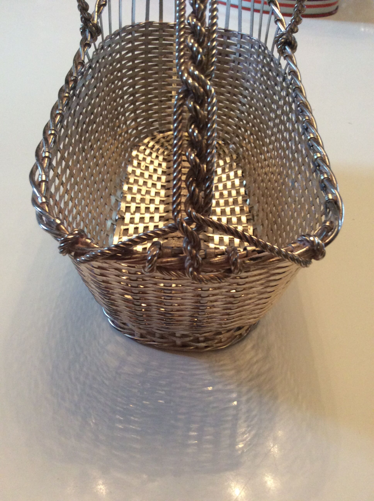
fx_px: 462
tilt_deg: -43.0
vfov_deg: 56.9
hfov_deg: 44.1
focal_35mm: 32
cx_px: 187
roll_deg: -3.9
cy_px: 250
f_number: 2.4
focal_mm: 3.3
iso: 125
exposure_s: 1/25
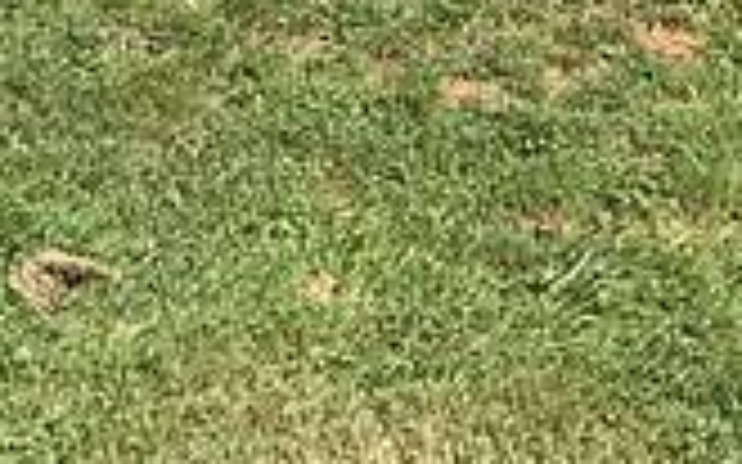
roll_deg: +0.5
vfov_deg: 13.8
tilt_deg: -5.9
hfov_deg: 22.5
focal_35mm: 92
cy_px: -95
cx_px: 279
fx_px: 1860
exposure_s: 1/1656
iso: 50
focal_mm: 2.22
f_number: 2.2
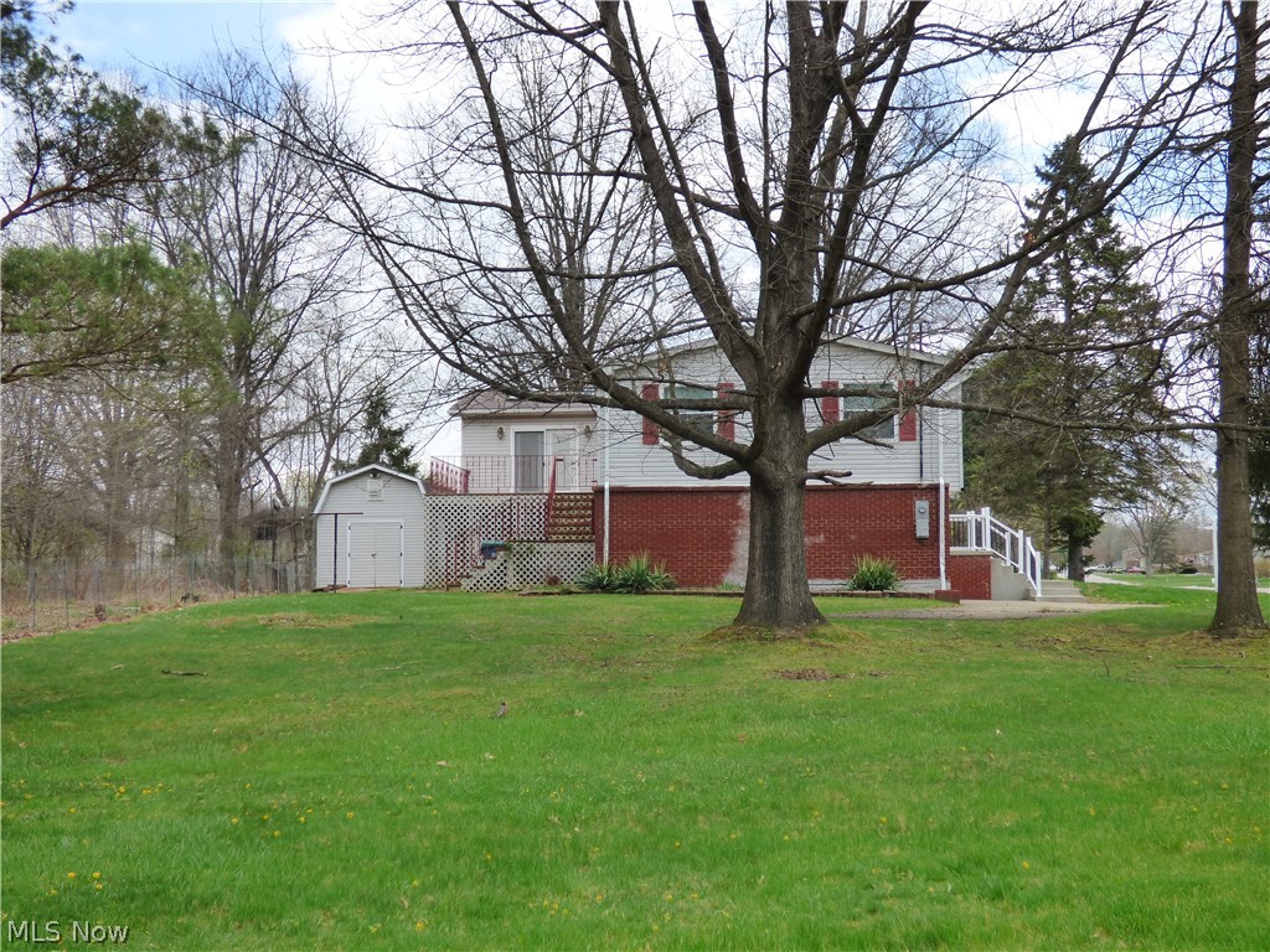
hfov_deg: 50.1
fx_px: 1357
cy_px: 476
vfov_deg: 38.7
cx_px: 635
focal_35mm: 37
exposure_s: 1/640
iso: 200
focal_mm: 6.47
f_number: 3.5
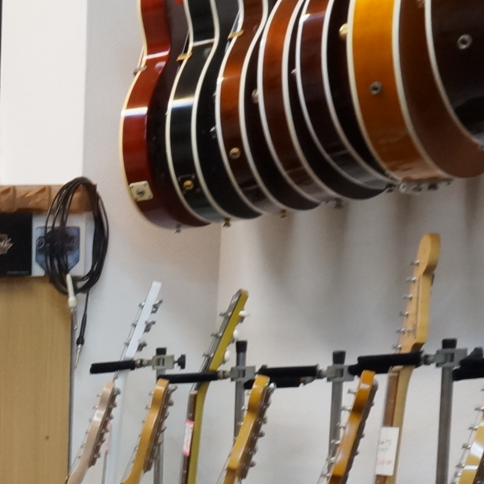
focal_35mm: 110
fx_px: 1739
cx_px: -453
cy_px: 686
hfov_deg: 13.7
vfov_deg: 14.9
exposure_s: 1/8
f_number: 11
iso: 800
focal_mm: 19
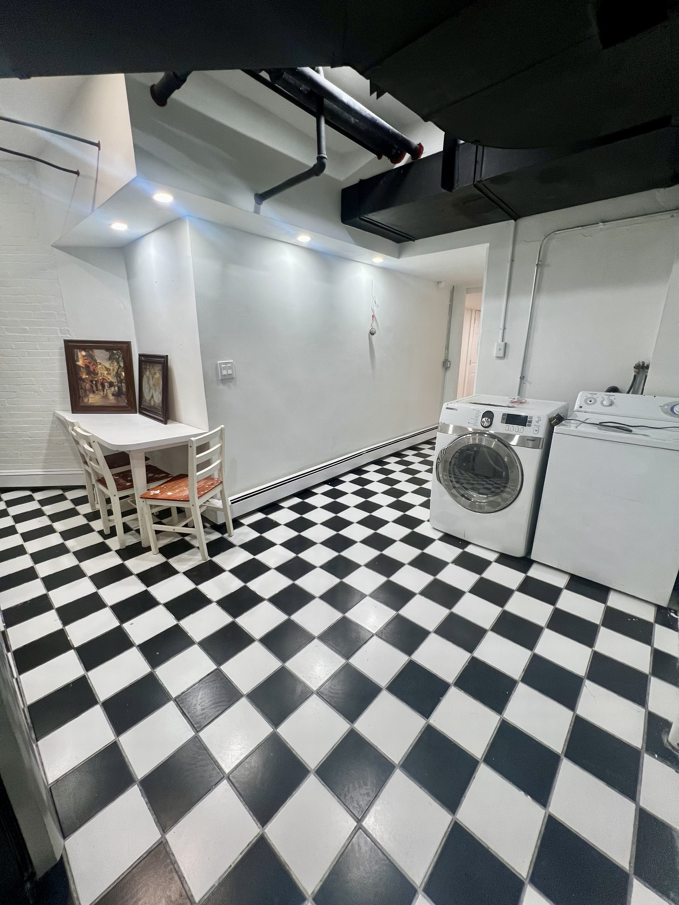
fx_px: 340
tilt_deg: -16.3
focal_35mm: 13
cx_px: 340
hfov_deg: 89.9
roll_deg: +0.3
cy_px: 452
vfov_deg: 106.2
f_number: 1.8
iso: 200
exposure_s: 1/120
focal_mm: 1.57
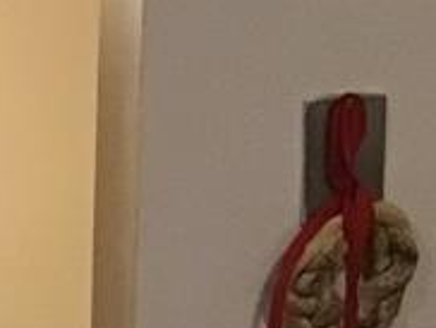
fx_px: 2194
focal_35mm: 174
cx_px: -369
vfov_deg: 8.1
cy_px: 668
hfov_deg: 10.6
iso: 200
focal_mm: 3.3
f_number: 2.4
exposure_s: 1/30
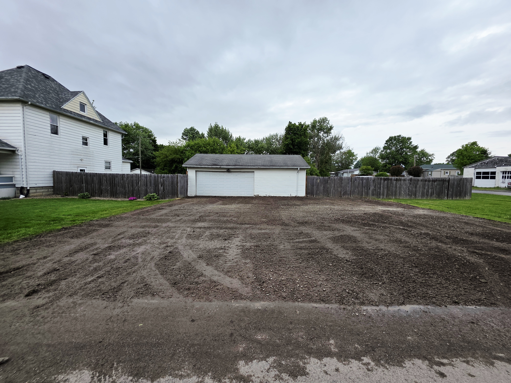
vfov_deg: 89.9
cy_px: 192
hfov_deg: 106.2
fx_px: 192
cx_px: 256
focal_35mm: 13
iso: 40
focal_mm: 2.2
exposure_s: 1/120
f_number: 1.9
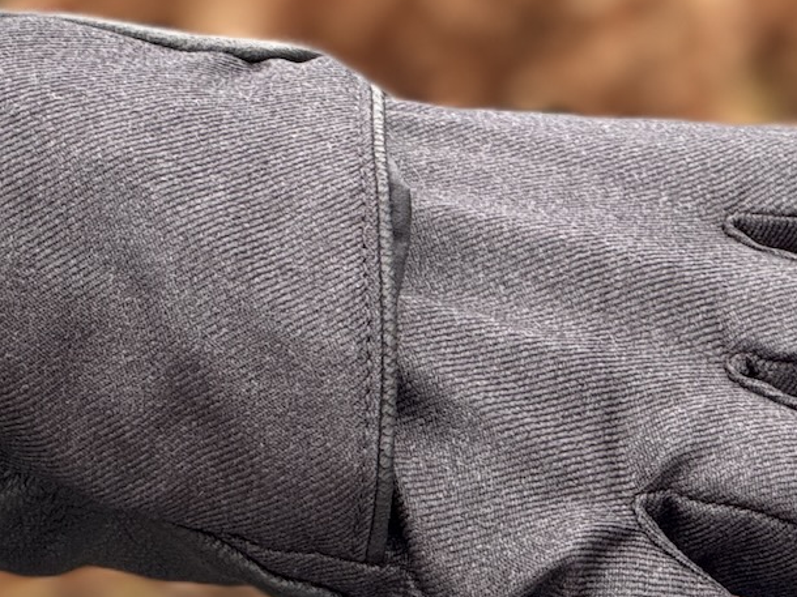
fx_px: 8700
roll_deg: +1.8
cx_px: 354
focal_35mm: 378
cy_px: 331
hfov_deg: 5.2
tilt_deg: -10.5
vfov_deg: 3.9
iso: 160
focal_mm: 15.66
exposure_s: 1/99
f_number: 2.8
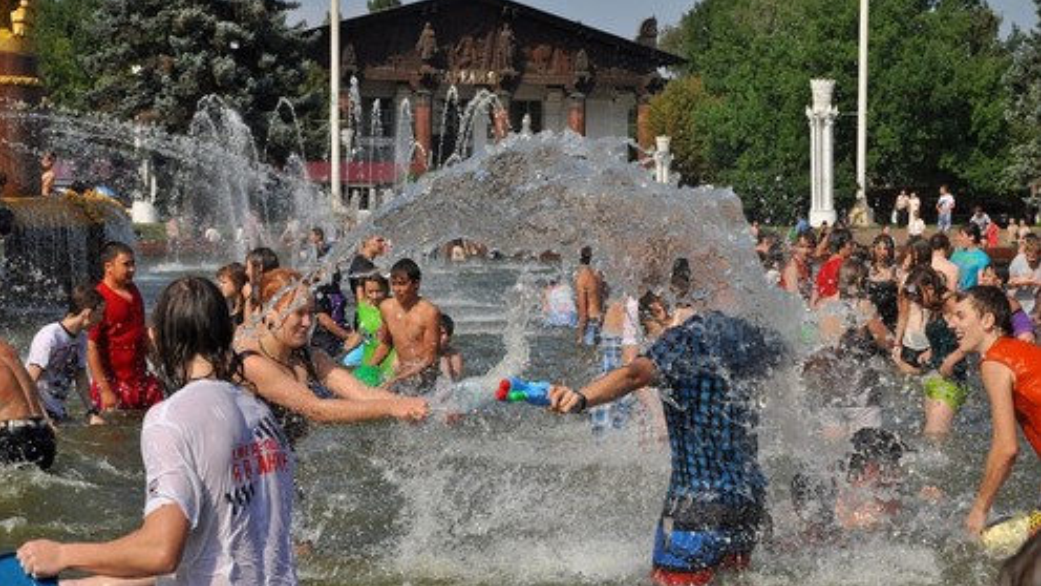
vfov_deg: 15.9
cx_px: 520
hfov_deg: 27.9
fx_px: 2098
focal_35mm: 76
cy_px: 332
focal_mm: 48
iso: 200
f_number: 11
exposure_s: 1/500
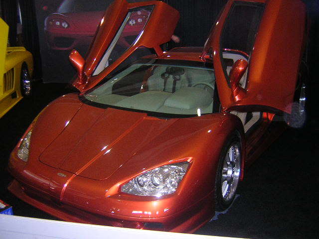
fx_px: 332
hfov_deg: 51.4
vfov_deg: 39.7
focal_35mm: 36
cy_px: 120
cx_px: 160
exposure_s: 1/60.1
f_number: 2.6
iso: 335
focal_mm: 4.7
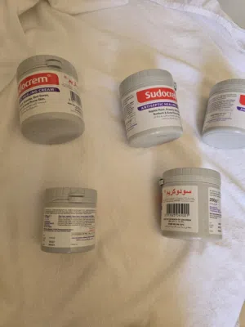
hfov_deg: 58.9
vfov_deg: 73.9
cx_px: 122
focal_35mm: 23
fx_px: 217
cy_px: 164
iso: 500
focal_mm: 6.3
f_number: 1.7
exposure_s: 1/100
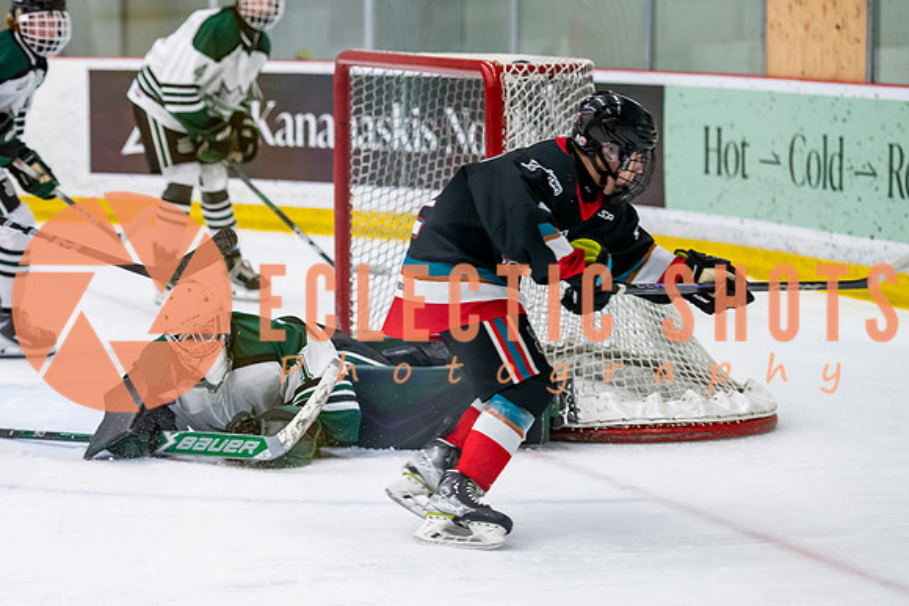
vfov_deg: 8.9
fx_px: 3885
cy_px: 277
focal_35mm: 154
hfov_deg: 13.3
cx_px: 267
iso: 2000
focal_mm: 100
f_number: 3.2
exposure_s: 1/640
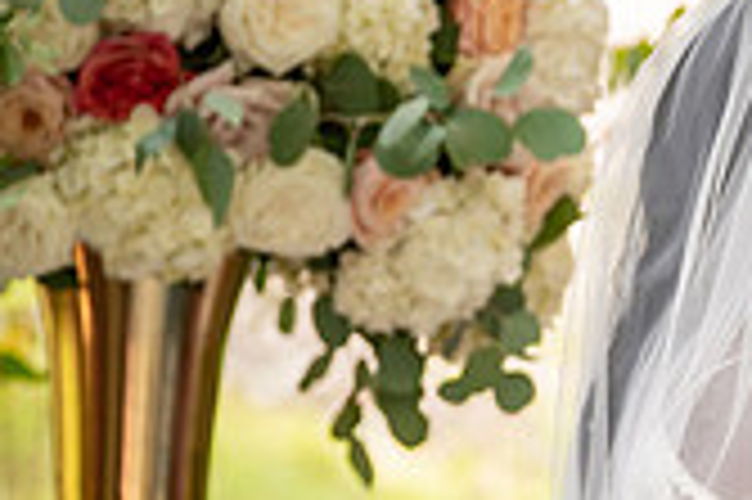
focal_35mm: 494
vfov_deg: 2.8
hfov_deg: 4.1
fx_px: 10309
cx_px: 1245
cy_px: 471
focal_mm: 140
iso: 640
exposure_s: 1/200
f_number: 4
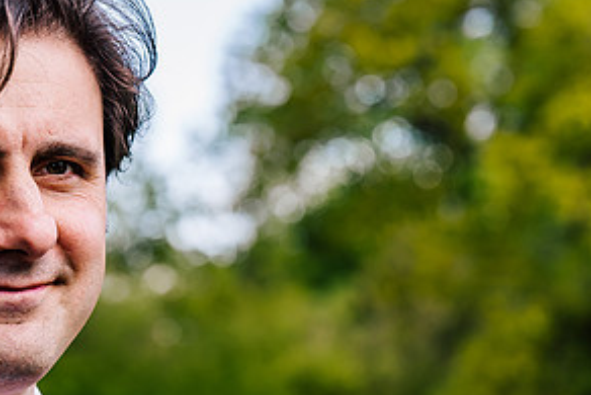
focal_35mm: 139
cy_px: 289
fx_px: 2283
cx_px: 105
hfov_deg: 14.7
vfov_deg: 9.9
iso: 200
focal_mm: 70
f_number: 4.5
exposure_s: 1/250
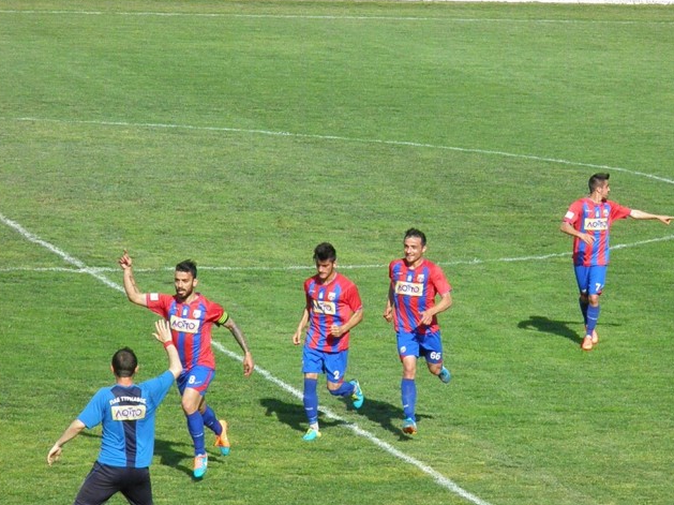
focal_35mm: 337
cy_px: 258
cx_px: 338
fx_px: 6558
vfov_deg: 4.4
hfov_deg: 5.9
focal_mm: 57.7
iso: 500
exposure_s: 1/2000
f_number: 6.9
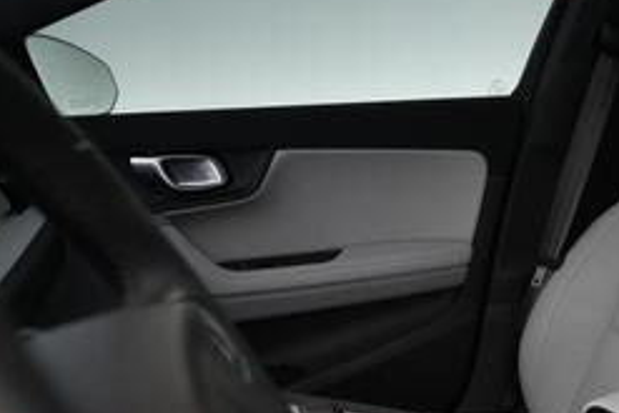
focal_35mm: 44
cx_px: 752
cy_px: 335
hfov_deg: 34.9
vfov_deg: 29.8
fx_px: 757
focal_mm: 17
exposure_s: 1/320
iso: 6400
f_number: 2.8
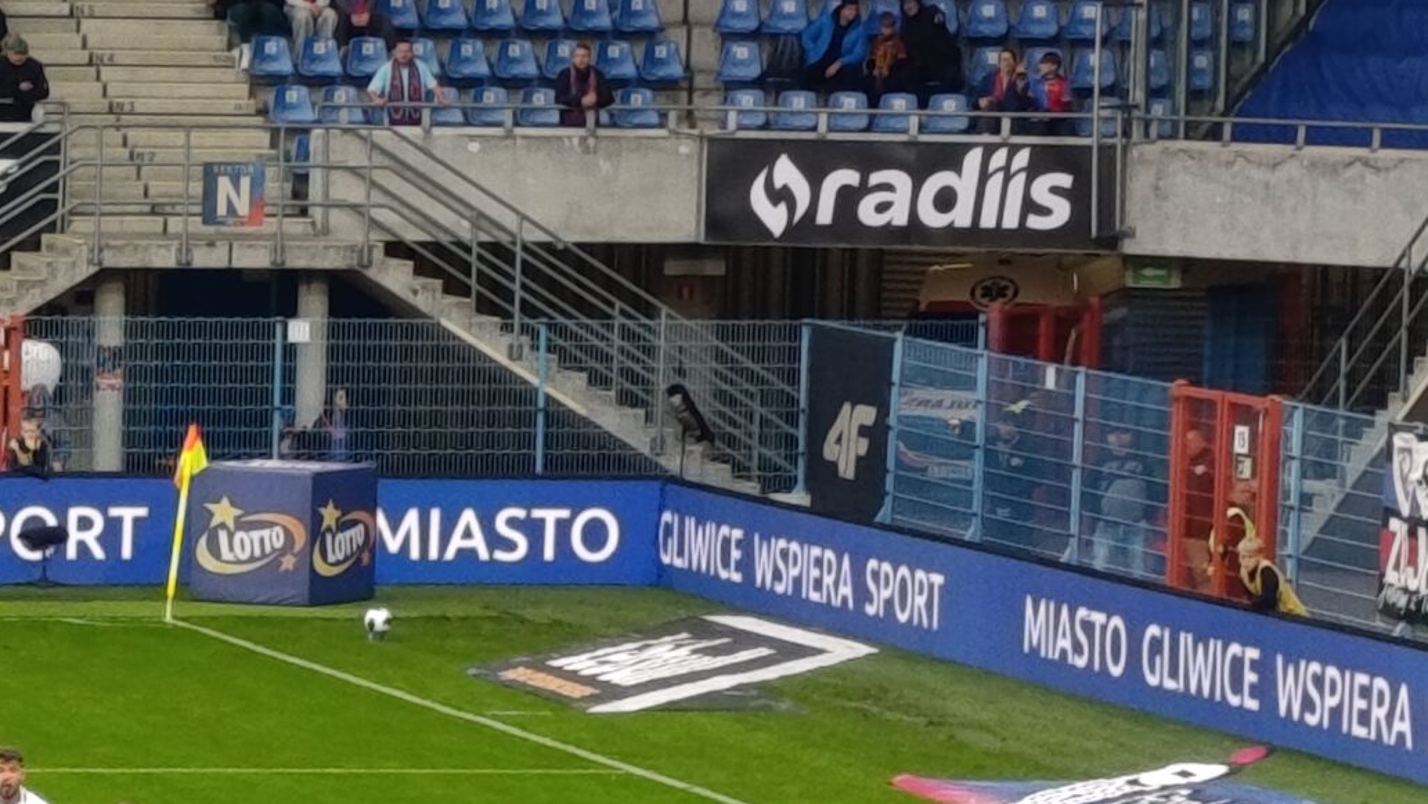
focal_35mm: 249
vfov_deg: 4.9
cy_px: 1158
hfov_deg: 8.6
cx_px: -286
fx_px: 9430
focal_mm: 6.11
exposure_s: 1/99.9
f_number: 1.65
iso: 177
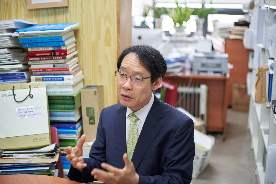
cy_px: 92
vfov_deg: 27.0
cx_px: 138
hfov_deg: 39.6
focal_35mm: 50
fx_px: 383
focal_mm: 50
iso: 400
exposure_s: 1/125
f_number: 2
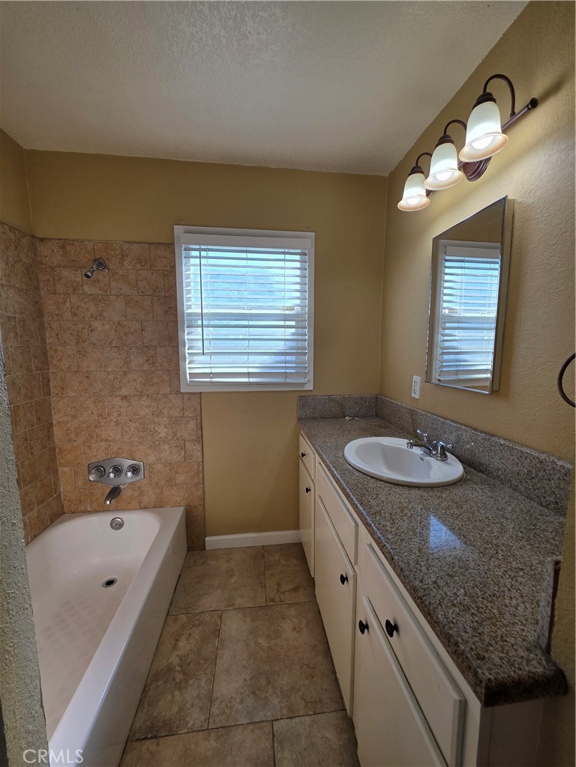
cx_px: 288
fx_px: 288
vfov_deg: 106.2
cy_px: 384
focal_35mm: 13
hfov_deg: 89.9
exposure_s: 1/120
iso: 25
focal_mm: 2.2
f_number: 1.9
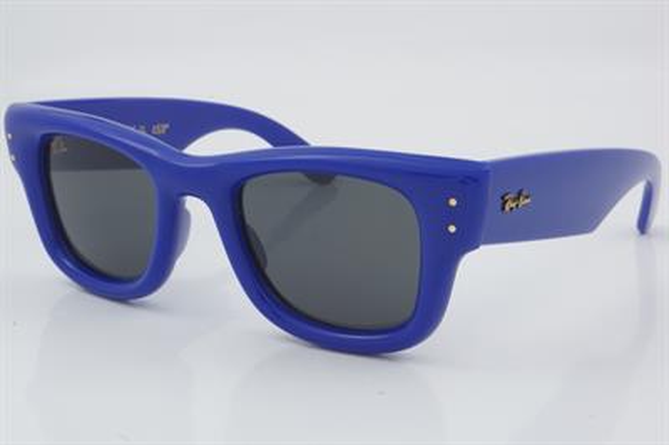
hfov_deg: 27.0
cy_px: 222
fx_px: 1393
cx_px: 334
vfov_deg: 18.2
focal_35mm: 75
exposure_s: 1/3
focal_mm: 50
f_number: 32
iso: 100
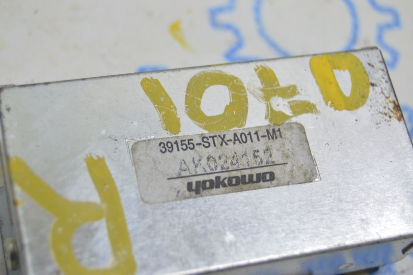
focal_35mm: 82
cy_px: 138
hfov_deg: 24.6
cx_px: 206
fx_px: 946
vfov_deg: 16.5
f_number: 5.6
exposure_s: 1/20
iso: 400
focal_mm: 55
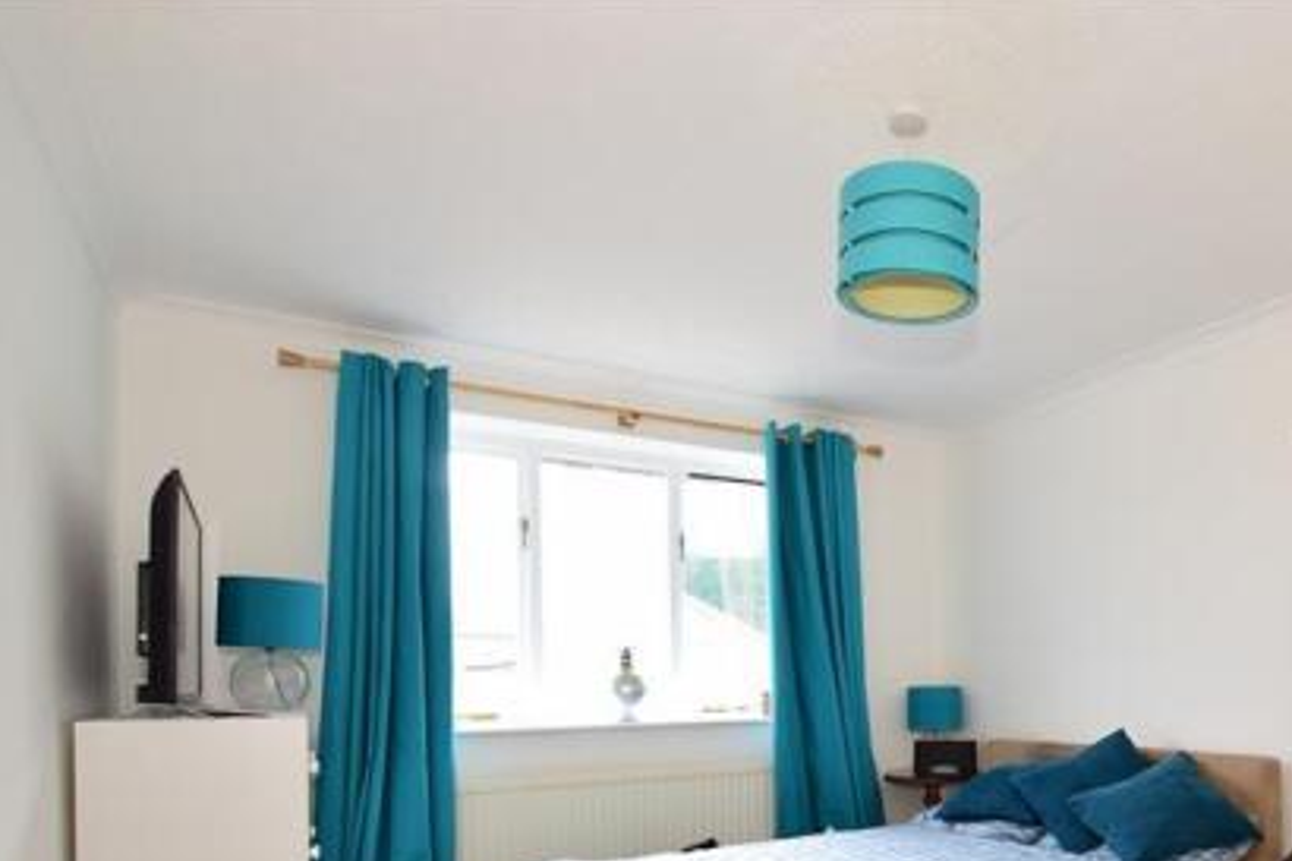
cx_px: 971
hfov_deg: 68.9
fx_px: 861
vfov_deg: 50.2
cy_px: 680
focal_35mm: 24
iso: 400
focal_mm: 10
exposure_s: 1/30
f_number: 5.6
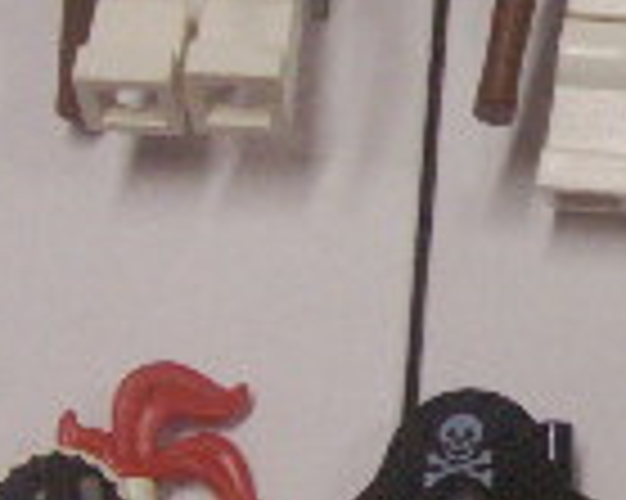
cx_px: 1022
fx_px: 3073
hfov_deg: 11.1
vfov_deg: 9.3
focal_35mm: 166
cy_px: 104
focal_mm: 7.7
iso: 160
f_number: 3.5
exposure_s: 1/40
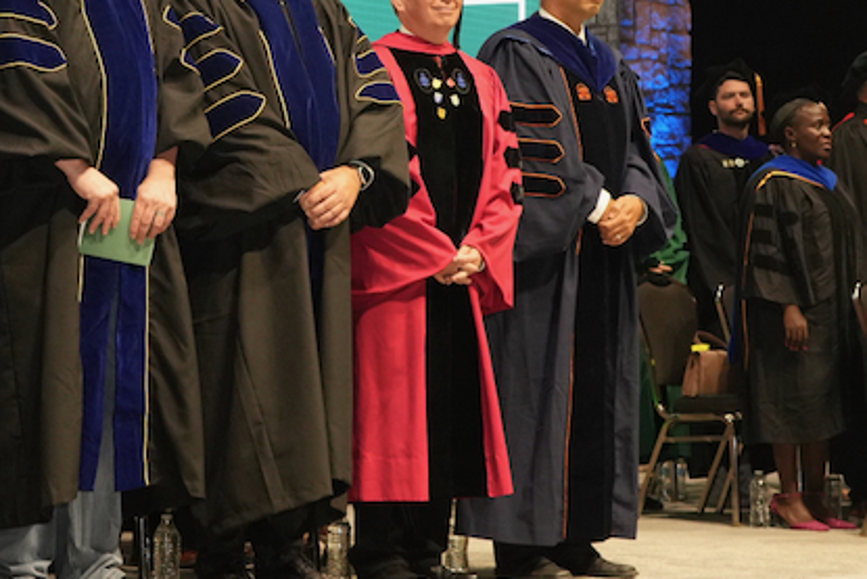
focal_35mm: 108
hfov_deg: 18.8
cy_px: 86
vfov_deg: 12.6
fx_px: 2602
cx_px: 228
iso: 1250
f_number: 5
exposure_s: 1/125
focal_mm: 35
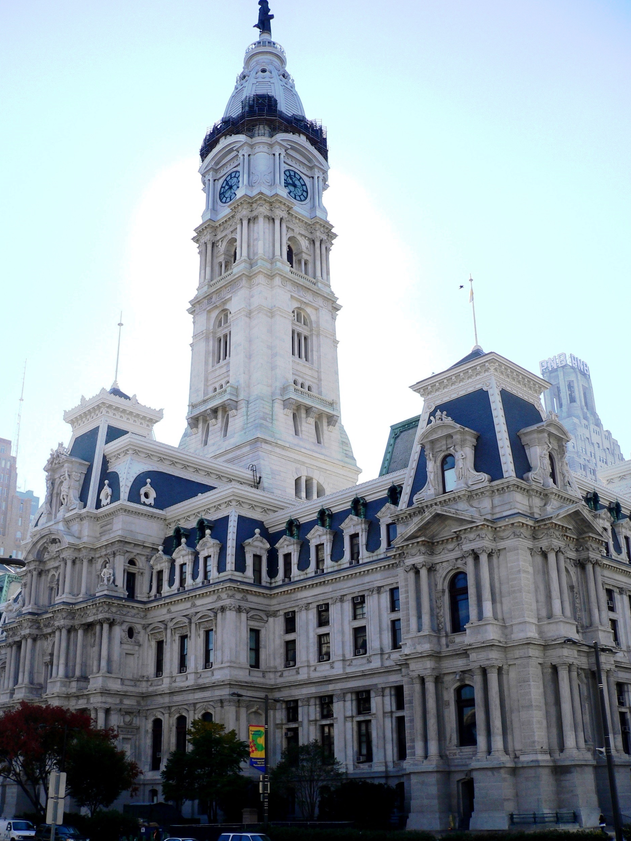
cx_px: 312
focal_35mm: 37
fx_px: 899
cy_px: 426
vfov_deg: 50.1
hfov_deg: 38.7
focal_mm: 6
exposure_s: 1/500
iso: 80
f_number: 3.3
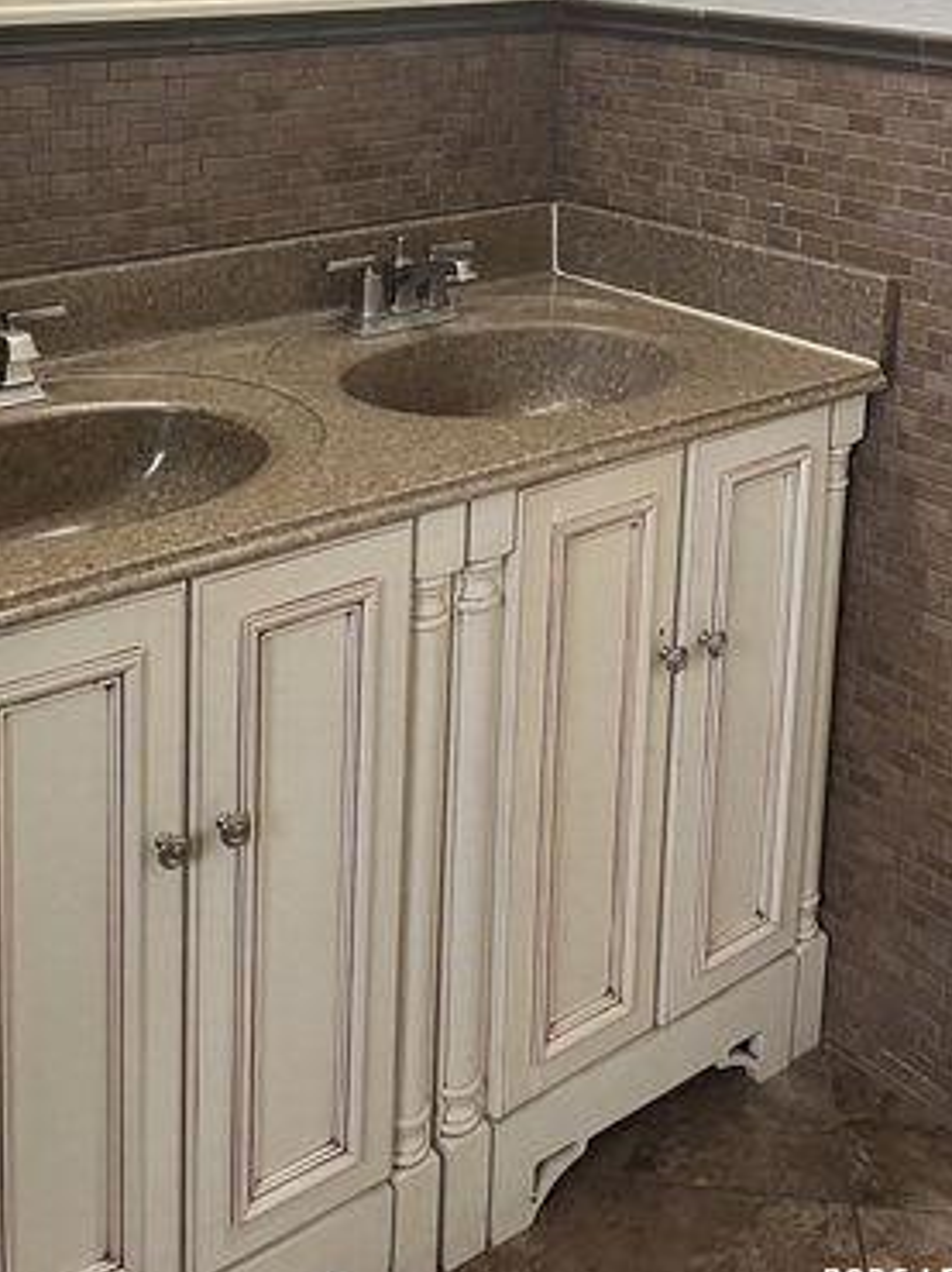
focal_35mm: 45
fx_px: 1652
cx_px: 272
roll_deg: -1.2
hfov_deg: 31.7
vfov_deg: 39.9
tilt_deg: -11.1
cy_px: 199
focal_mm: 5.1
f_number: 1.6
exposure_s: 1/60
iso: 160
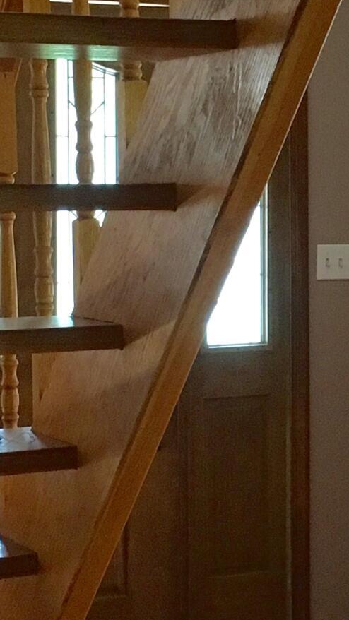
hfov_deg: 10.9
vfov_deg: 19.8
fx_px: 1776
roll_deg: -0.4
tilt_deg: -1.0
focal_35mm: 108
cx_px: 495
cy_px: 237
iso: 100
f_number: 2.2
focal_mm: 4.15
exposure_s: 1/30
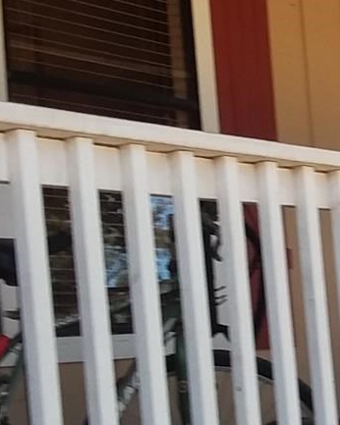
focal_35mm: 98
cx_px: 590
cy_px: 270
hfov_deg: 14.1
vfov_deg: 19.5
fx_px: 1234
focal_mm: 2.47
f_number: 1.9
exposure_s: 1/195
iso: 40
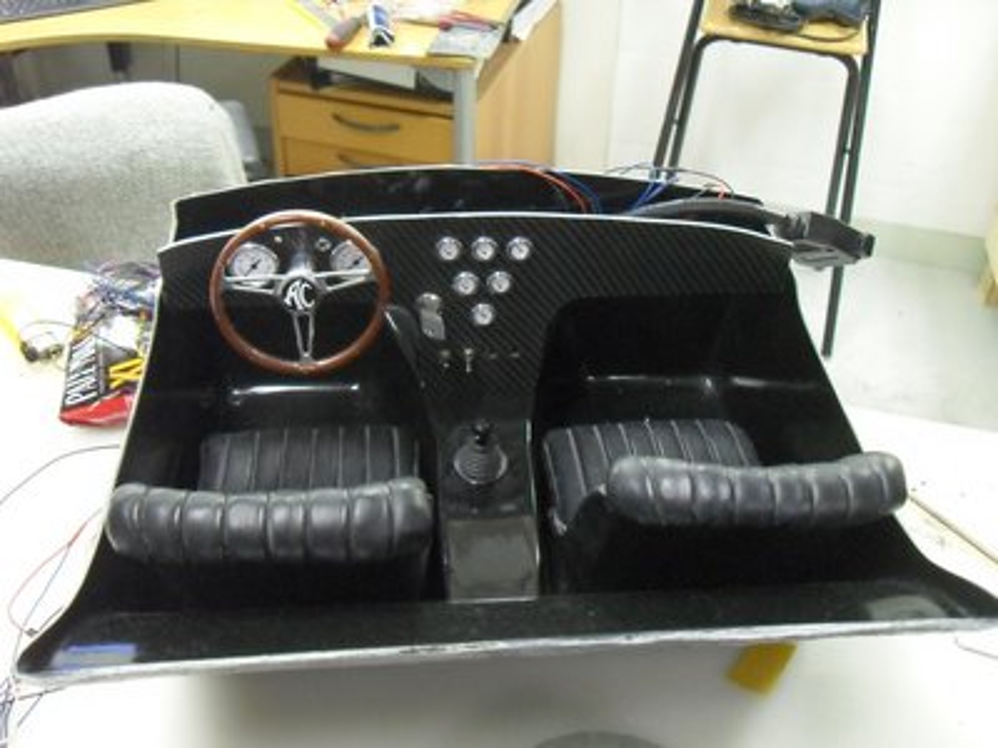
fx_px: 1009
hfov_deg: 52.6
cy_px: 374
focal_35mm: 35
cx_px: 499
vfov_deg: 40.7
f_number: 2.8
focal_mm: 6.2
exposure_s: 1/15
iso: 320
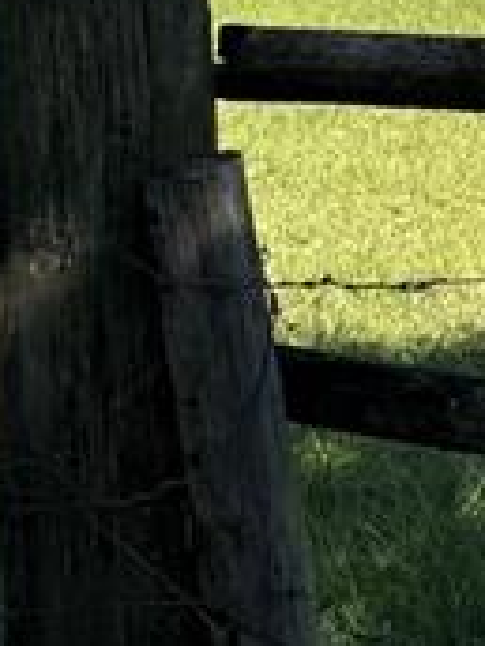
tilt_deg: +1.5
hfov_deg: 8.5
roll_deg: +0.0
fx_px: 3120
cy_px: -327
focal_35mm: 167
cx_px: 940
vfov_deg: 11.3
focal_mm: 6.76
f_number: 1.78
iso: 80
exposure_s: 1/3145
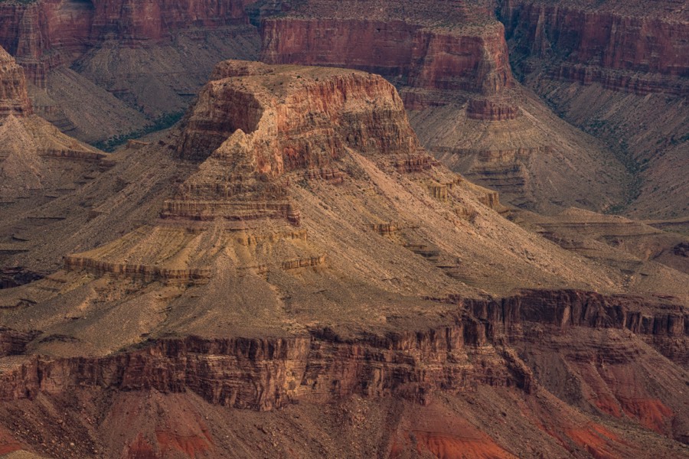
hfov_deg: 11.4
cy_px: 230
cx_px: 344
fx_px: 3445
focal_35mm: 180
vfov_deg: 7.6
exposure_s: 1/25
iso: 400
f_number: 22
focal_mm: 180
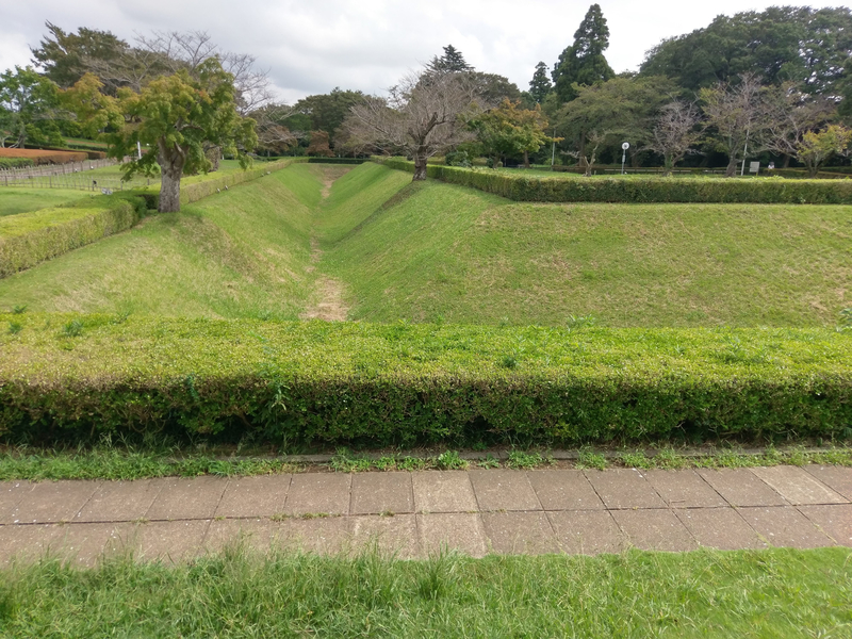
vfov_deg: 53.1
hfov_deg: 67.3
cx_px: 426
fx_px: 640
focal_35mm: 26
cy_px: 320
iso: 100
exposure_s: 1/1079
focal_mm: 4.58
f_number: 1.8
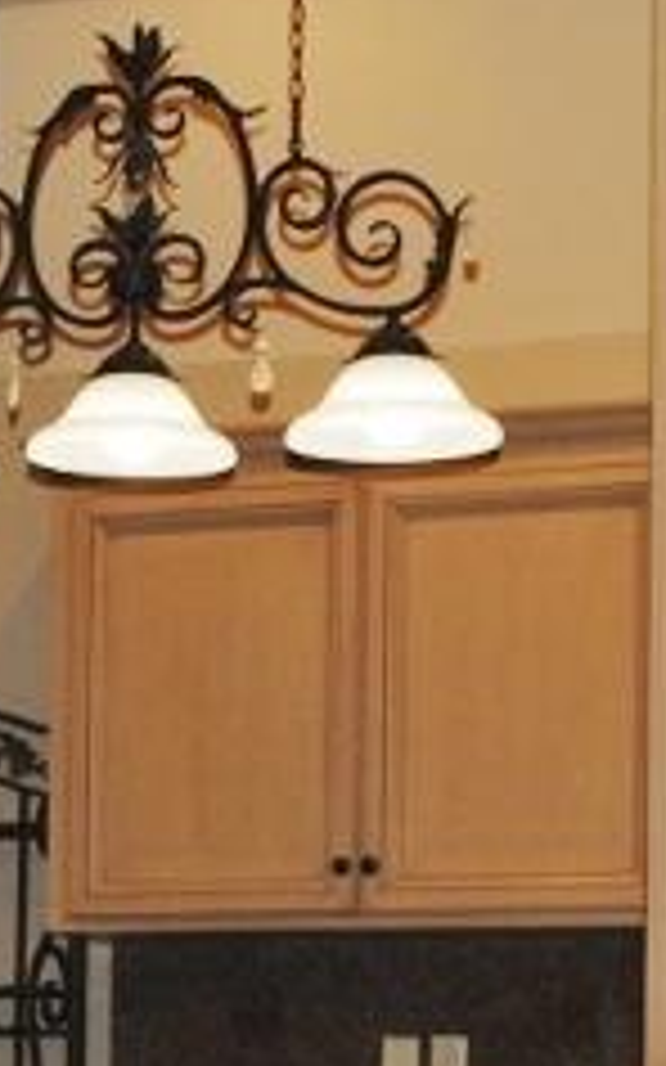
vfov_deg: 13.7
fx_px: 4351
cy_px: 1174
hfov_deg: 8.7
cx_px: 0
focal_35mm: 150
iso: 200
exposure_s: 1/60
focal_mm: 29
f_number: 4.5
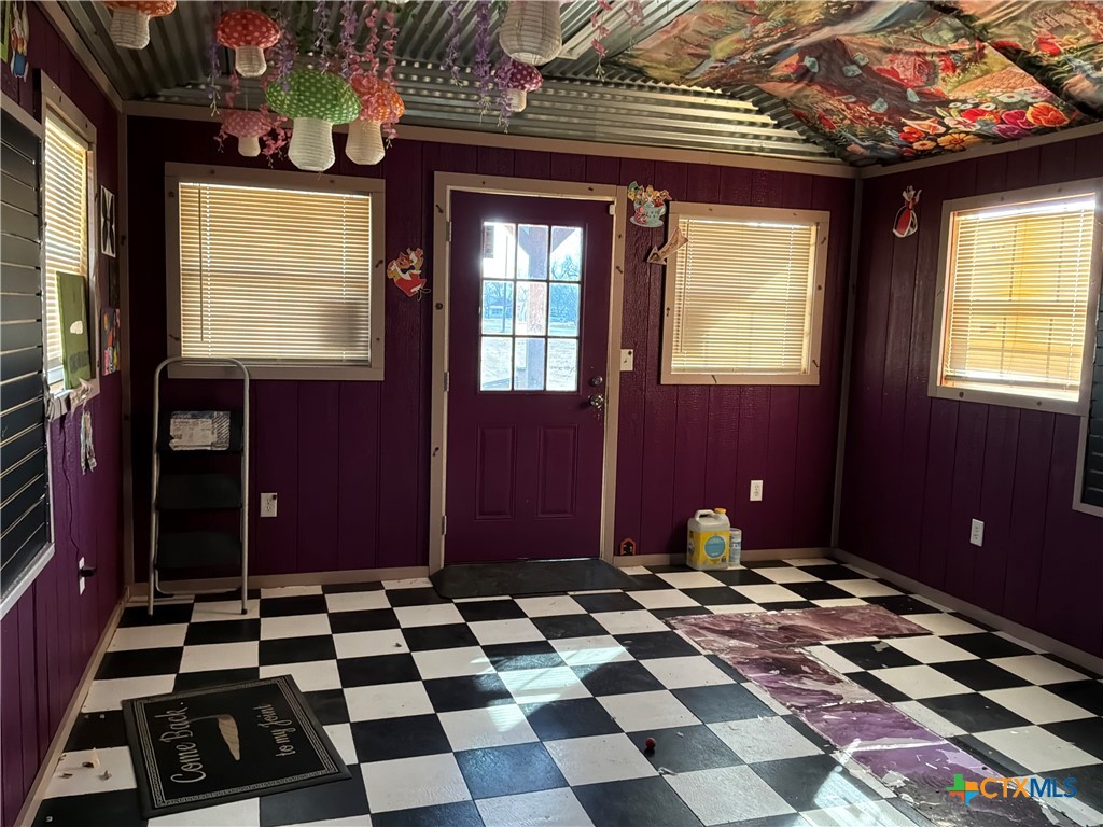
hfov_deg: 63.4
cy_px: 414
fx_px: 892
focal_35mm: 28
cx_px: 552
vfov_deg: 49.7
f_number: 1.8
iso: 200
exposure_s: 1/60
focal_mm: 3
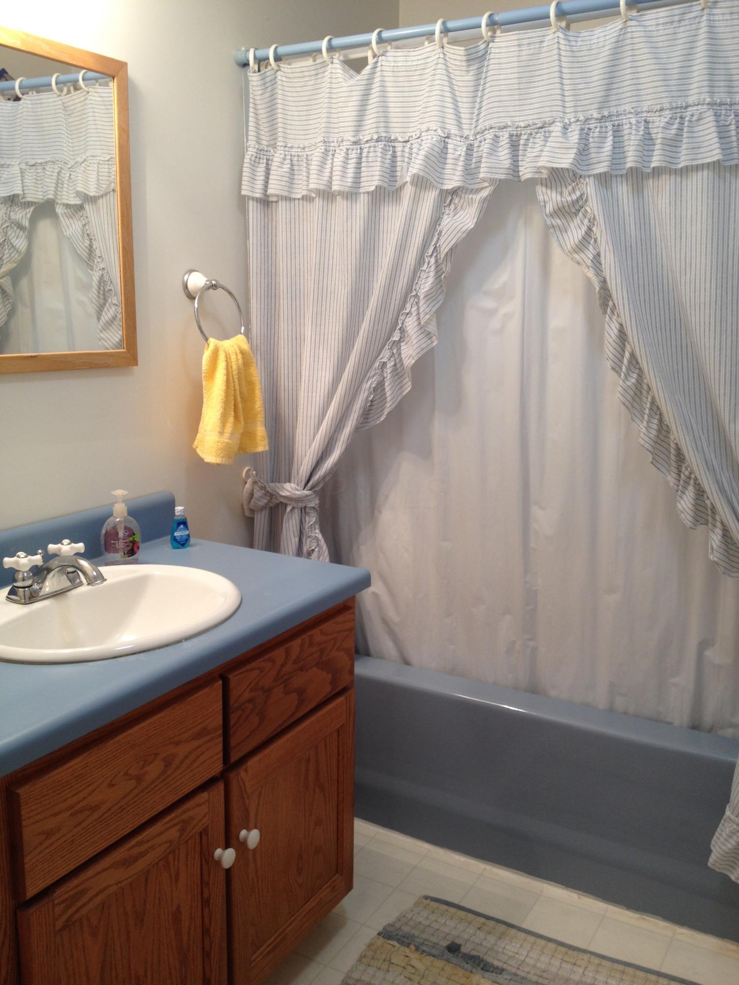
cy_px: 492
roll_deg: -0.5
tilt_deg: -11.7
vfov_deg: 52.6
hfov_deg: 40.7
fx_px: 996
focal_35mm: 35
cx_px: 370
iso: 50
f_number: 2.4
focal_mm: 4.28
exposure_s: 1/20
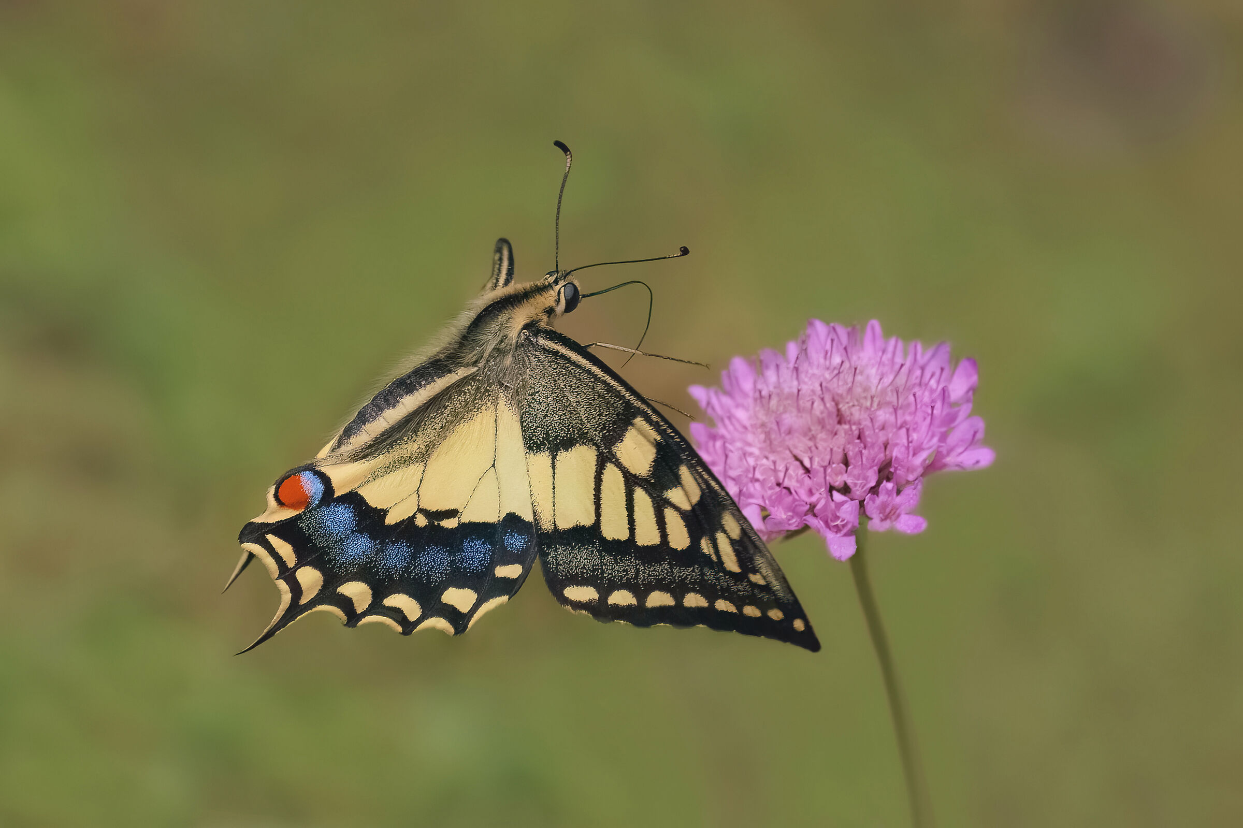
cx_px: 622
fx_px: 13807
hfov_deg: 5.2
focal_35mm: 400
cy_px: 414
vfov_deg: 3.4
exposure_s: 1/4000
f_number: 8
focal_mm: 400
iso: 800
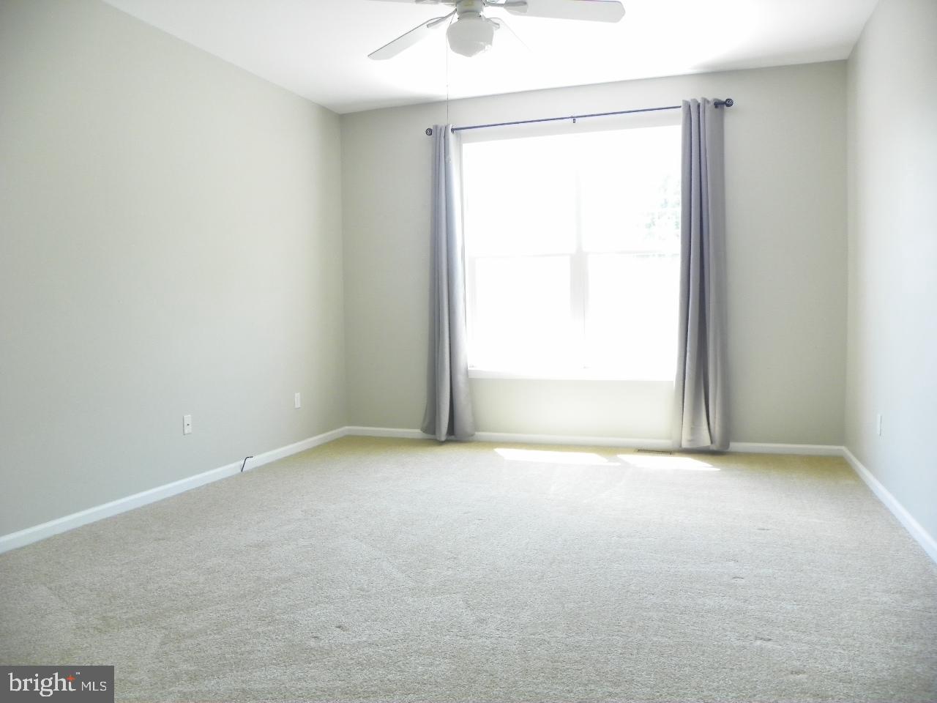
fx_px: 704
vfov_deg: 53.1
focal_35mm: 26
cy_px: 352
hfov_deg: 67.3
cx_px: 468
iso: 125
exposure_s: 1/40
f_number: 2.8
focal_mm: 4.6
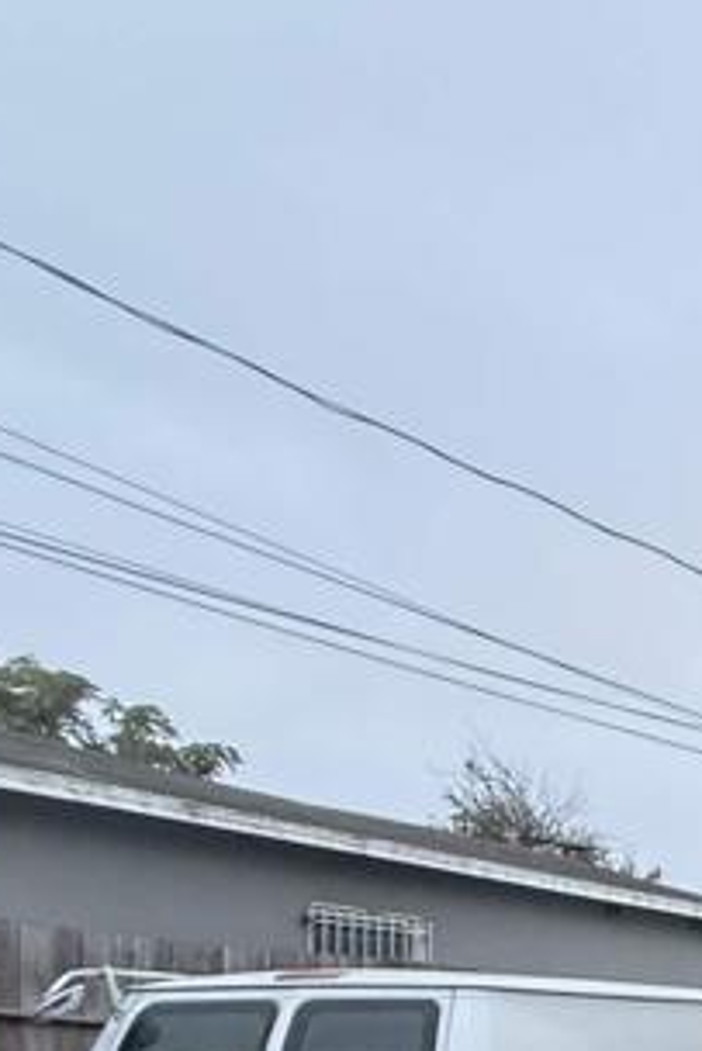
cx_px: 1501
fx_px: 1432
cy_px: 1072
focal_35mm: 49
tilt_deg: -0.2
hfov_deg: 17.2
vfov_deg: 36.0
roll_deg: -0.8
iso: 320
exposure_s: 1/99
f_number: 2.2
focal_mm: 2.22
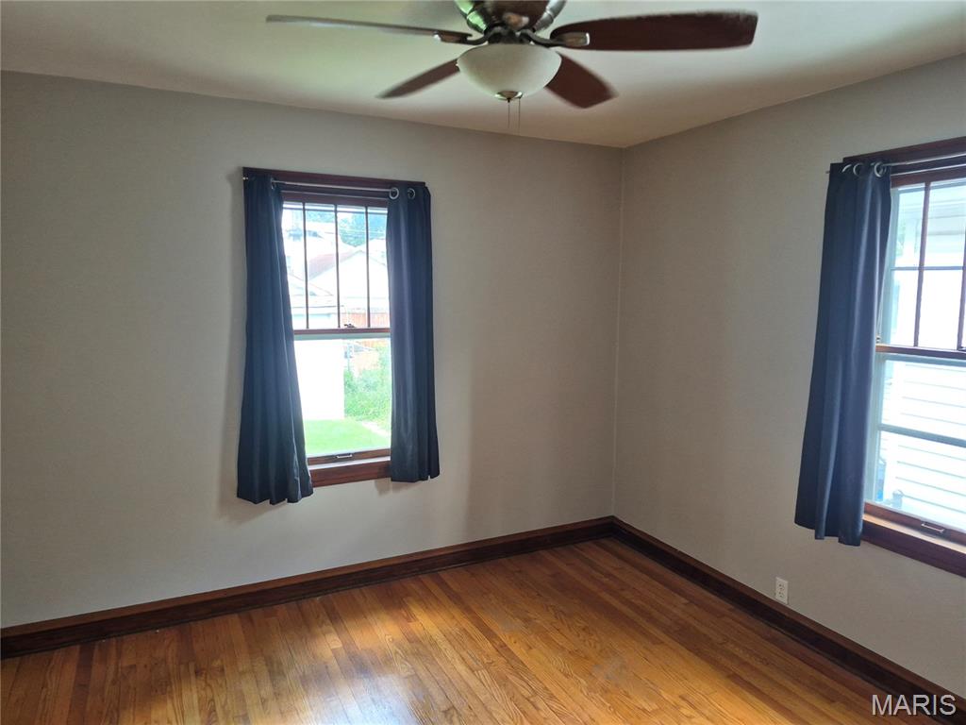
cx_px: 483
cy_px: 362
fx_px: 642
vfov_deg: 58.9
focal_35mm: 23
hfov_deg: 73.9
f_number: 1.8
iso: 250
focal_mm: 5.4
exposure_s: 1/120
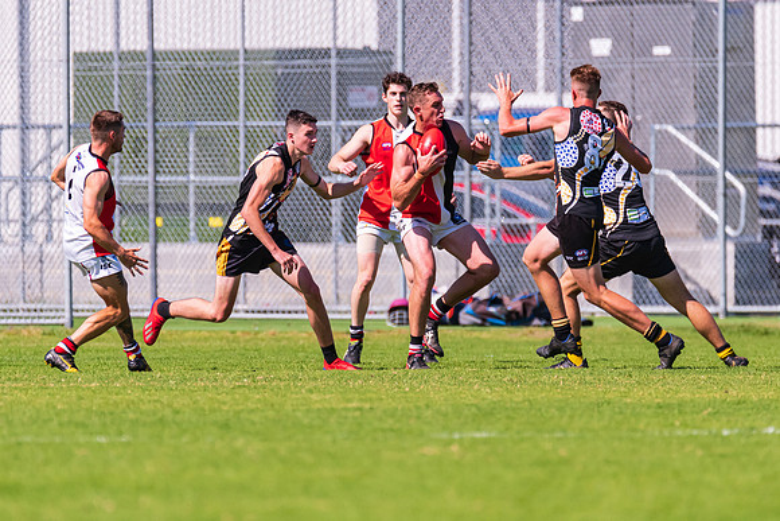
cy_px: 299
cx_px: 379
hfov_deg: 2.3
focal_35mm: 892
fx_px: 19335
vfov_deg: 1.5
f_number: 6.3
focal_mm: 600
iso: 800
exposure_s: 1/3200
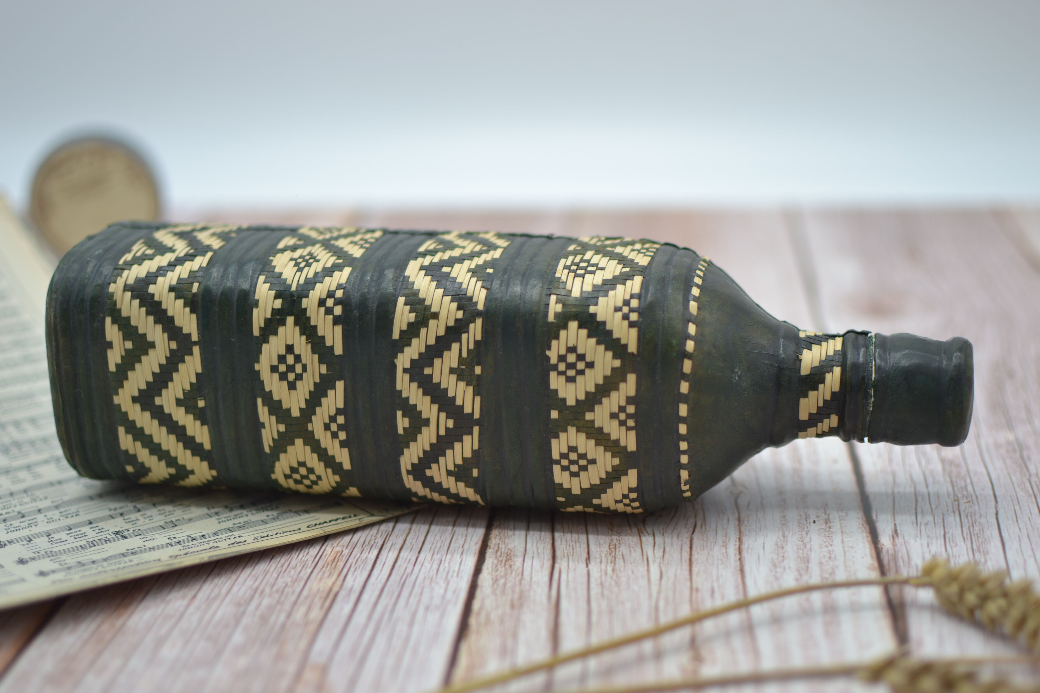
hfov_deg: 37.9
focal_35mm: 52
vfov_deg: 25.8
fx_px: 1517
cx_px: 520
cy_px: 346
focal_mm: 35
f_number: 1.8
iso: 100
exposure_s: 1/400
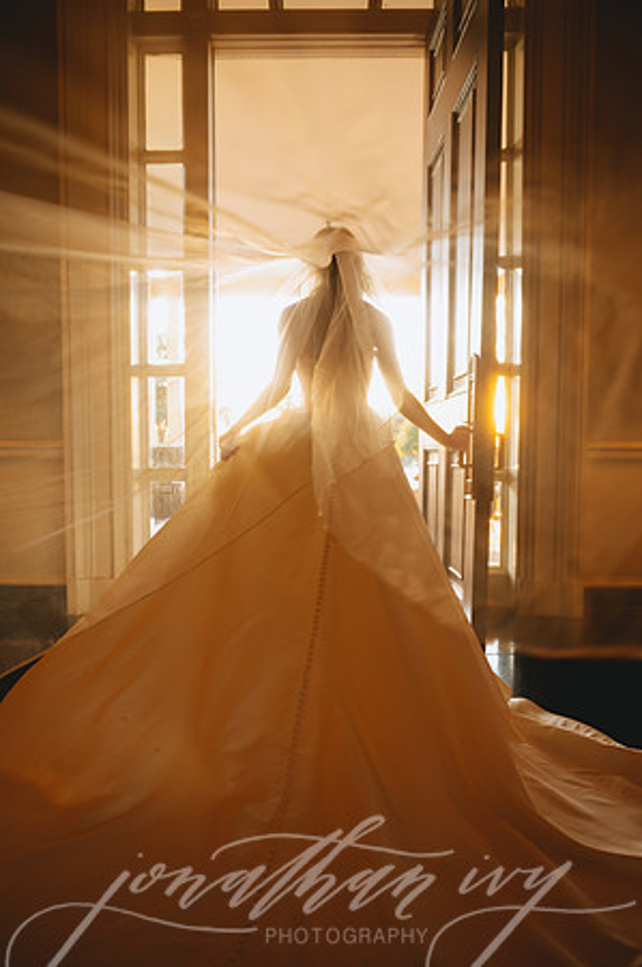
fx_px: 643
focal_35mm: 24
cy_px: 484
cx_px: 321
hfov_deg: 53.0
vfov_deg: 73.8
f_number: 2.8
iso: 500
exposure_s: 1/100
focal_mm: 24
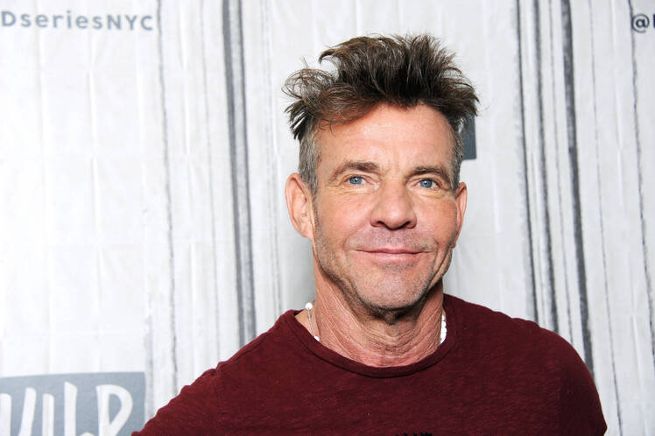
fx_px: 1637
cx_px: 328
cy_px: 218
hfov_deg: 22.6
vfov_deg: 15.2
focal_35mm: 90
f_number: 7.1
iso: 1000
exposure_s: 1/160
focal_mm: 90
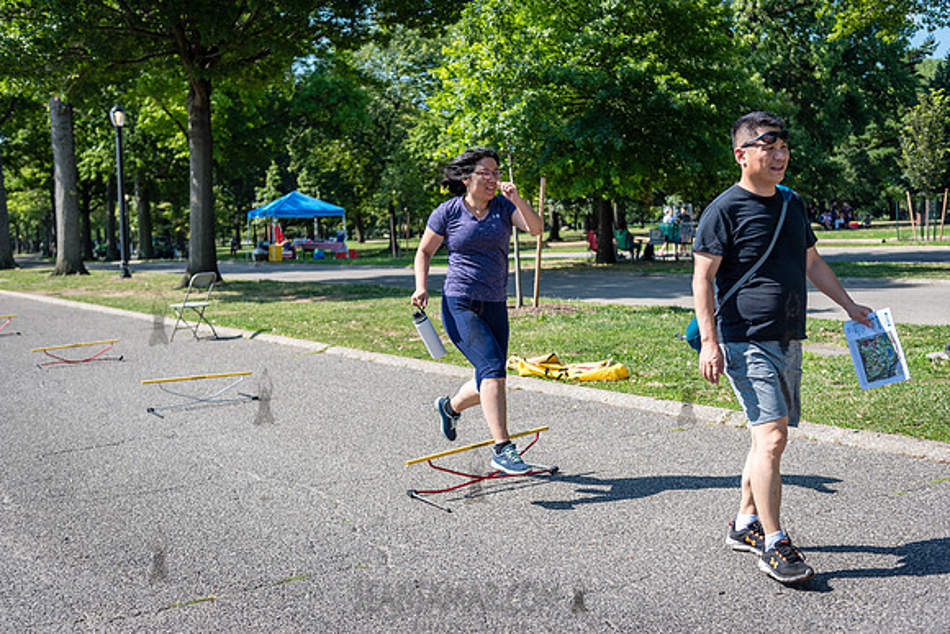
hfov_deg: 41.1
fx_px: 1267
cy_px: 317
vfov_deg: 28.1
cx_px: 475
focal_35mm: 48
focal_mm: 48
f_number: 3.2
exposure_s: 1/2000
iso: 200
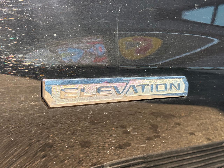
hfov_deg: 39.7
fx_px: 311
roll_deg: -1.2
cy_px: 84
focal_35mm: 48
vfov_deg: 30.3
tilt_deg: +1.3
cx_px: 112
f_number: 1.78
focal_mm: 6.76
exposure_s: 1/875
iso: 100
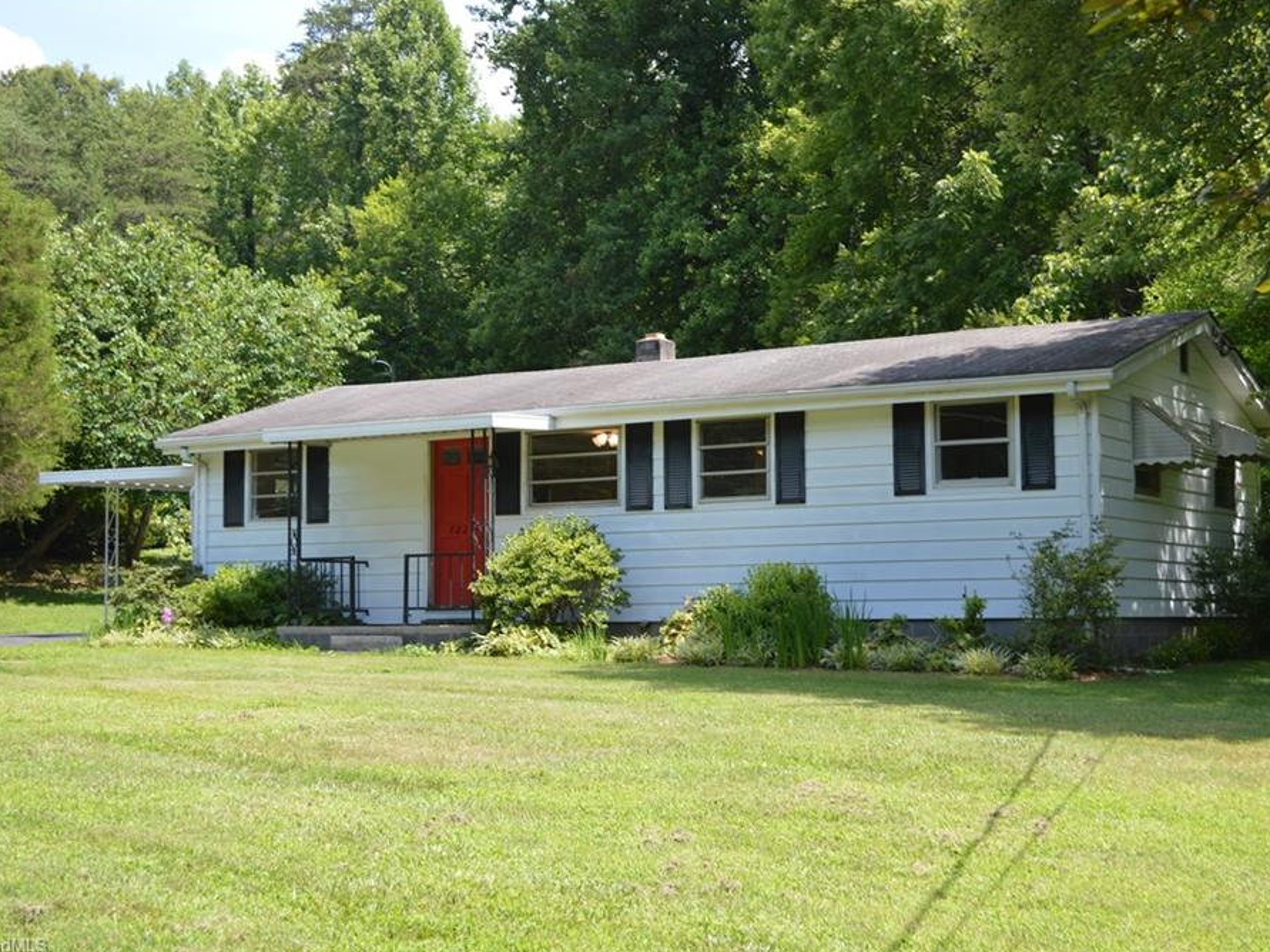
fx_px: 1944
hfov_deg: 36.2
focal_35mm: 53
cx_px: 680
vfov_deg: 27.5
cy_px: 473
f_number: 6.3
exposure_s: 1/160
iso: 100
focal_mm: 32
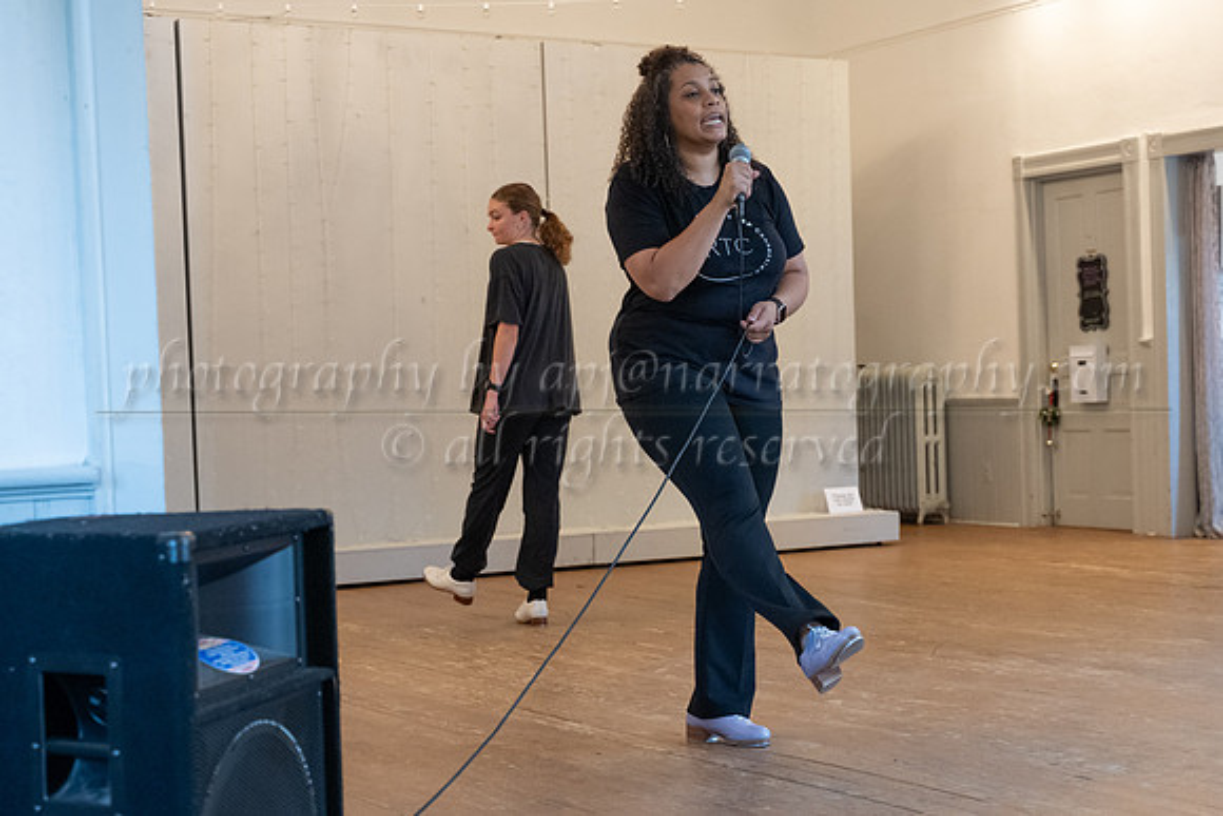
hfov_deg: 33.8
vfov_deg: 23.0
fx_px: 2008
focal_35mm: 59
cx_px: 723
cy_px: 466
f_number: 4
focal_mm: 50
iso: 1600
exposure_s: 1/200
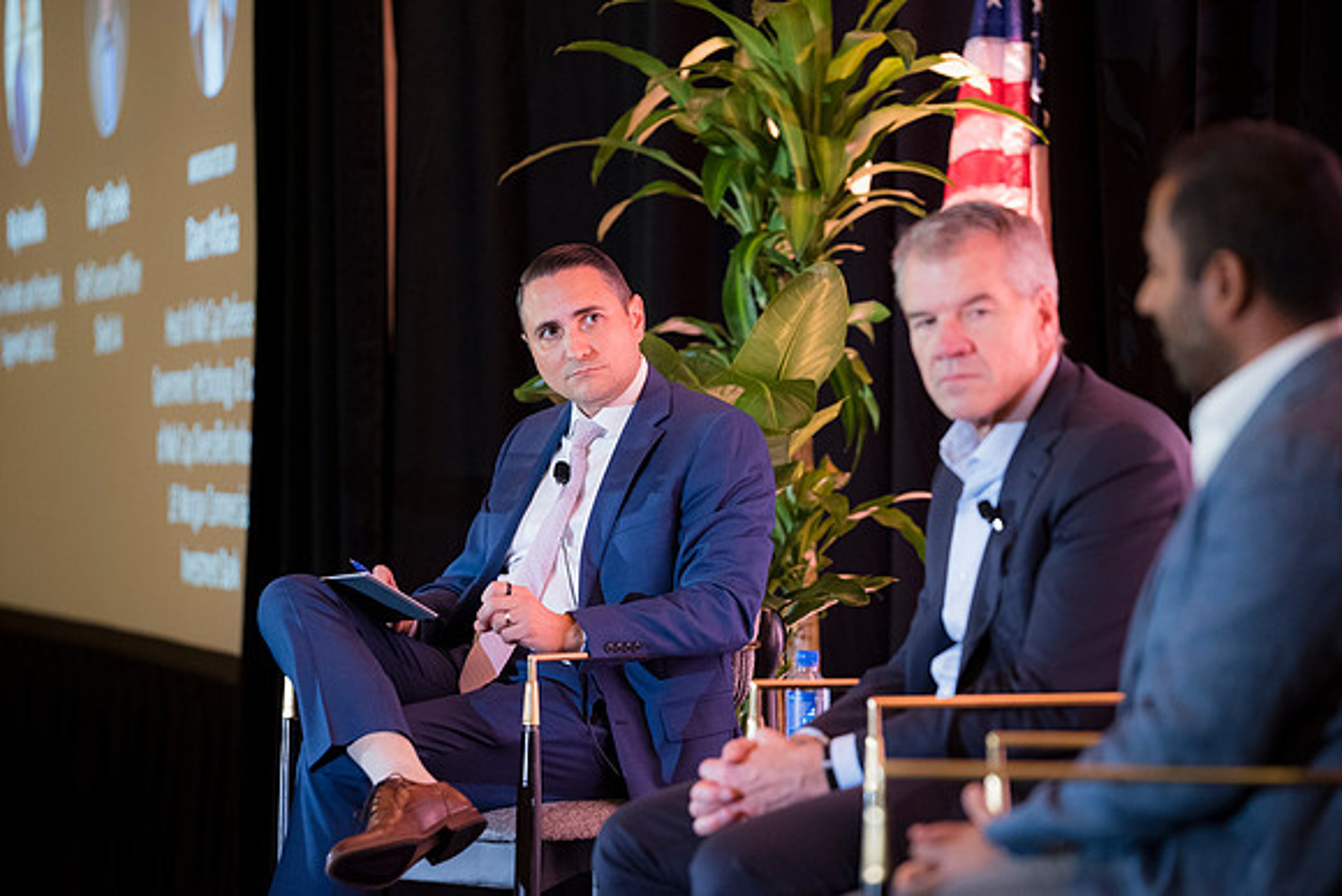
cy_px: 448
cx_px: 671
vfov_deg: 9.5
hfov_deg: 14.2
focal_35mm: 145
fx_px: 5406
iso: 2500
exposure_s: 1/160
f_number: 2.8
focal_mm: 145
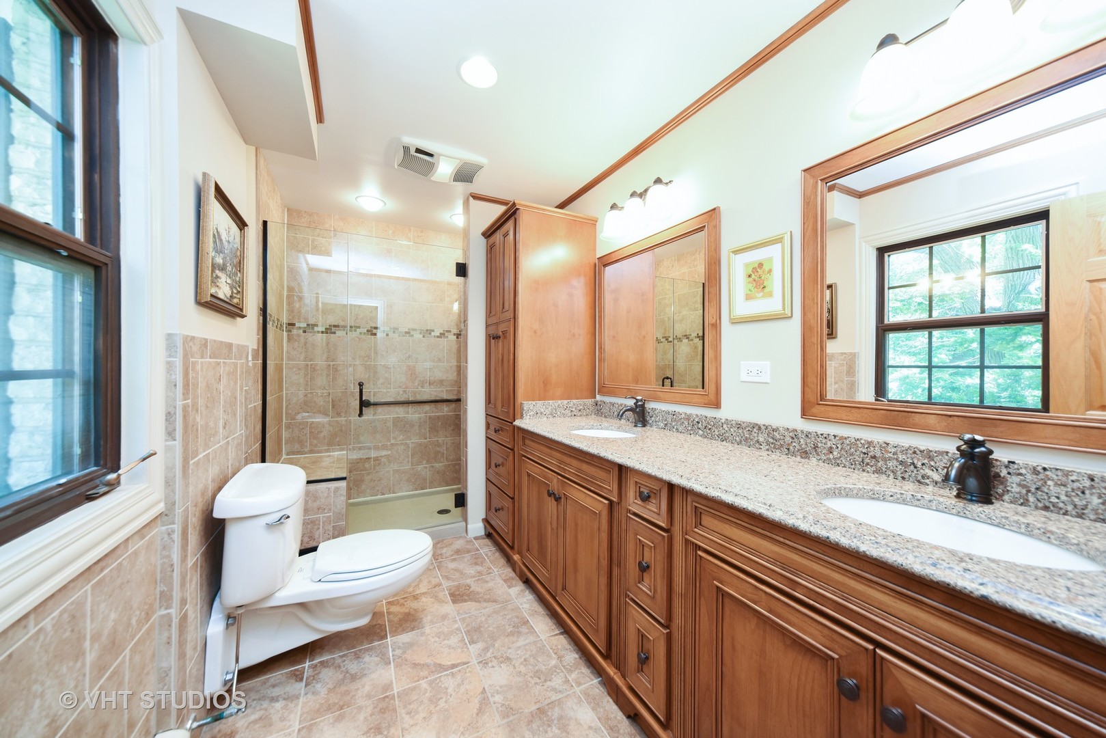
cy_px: 369
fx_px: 369
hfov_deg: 112.6
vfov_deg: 90.0
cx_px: 553
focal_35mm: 12
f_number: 8
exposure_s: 1/8
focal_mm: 12
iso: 560
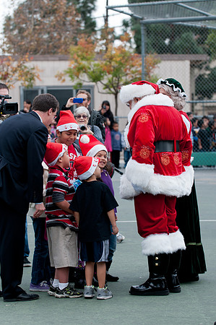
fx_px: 1285
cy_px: 162
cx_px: 108
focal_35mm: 142
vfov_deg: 14.4
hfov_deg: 9.6
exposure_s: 1/320
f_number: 4
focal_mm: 95
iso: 200
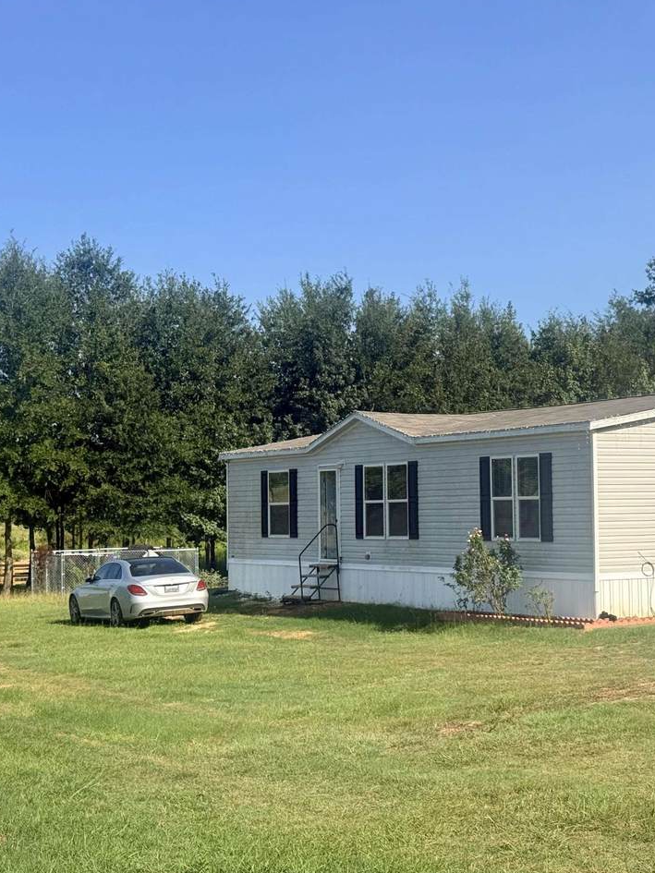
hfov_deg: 22.3
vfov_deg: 29.8
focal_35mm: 65
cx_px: 519
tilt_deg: +3.1
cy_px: 436
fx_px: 1640
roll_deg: +0.9
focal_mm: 6.76
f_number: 1.78
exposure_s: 1/6024
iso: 64
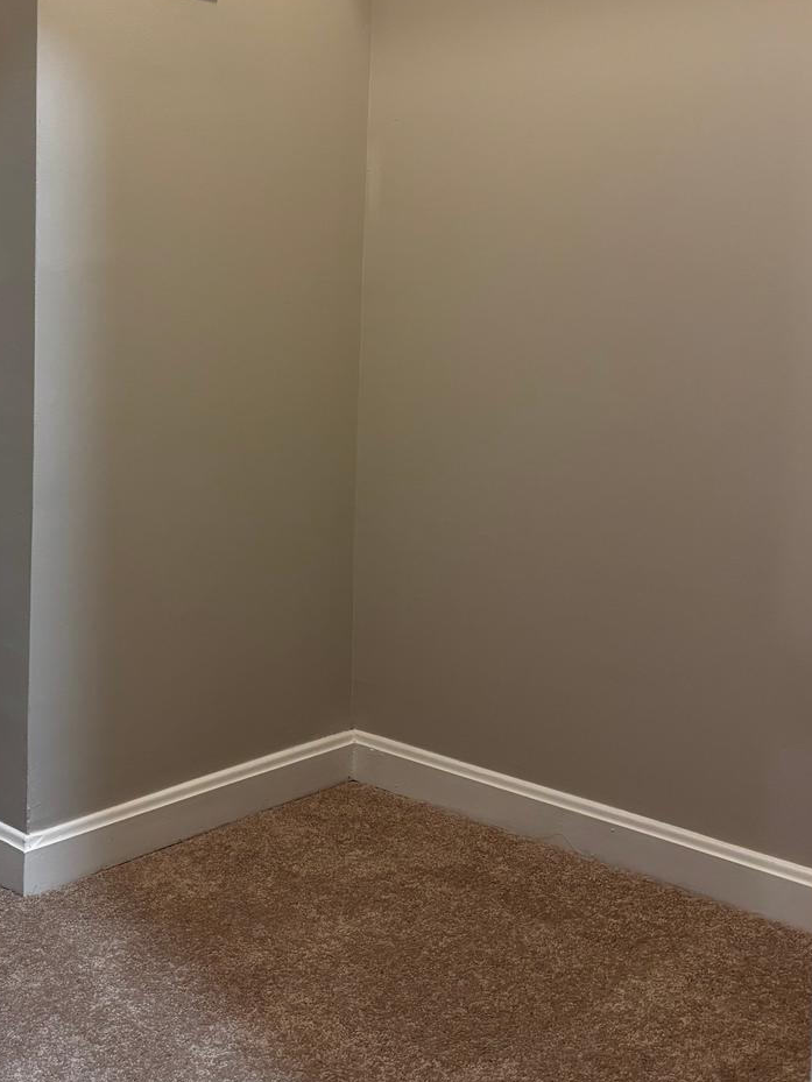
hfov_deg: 33.1
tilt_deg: -4.5
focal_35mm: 43
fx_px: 1345
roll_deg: -1.8
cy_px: 397
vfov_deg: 43.5
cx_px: 227
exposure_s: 1/60
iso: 250
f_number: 1.6
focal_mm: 5.96
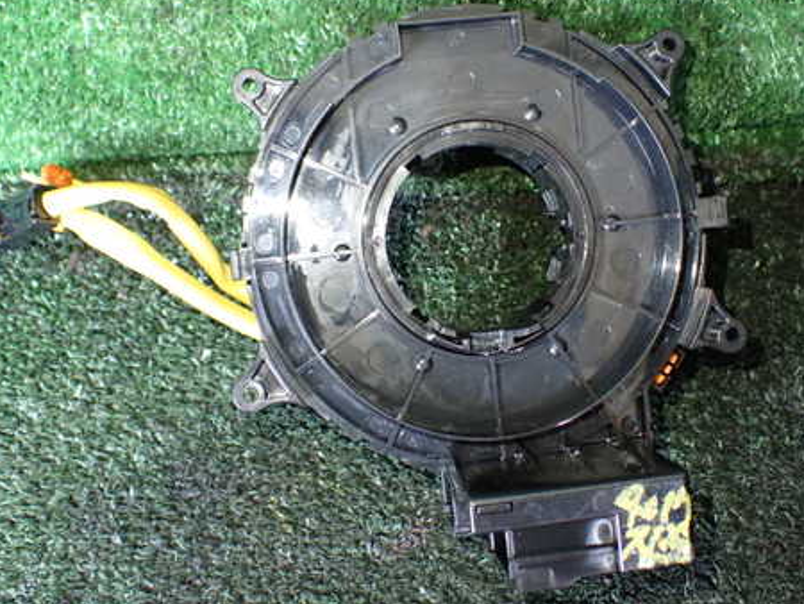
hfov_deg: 46.8
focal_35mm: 40
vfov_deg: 35.9
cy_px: 263
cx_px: 406
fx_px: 930
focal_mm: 5.4
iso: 800
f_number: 2.3
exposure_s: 1/40
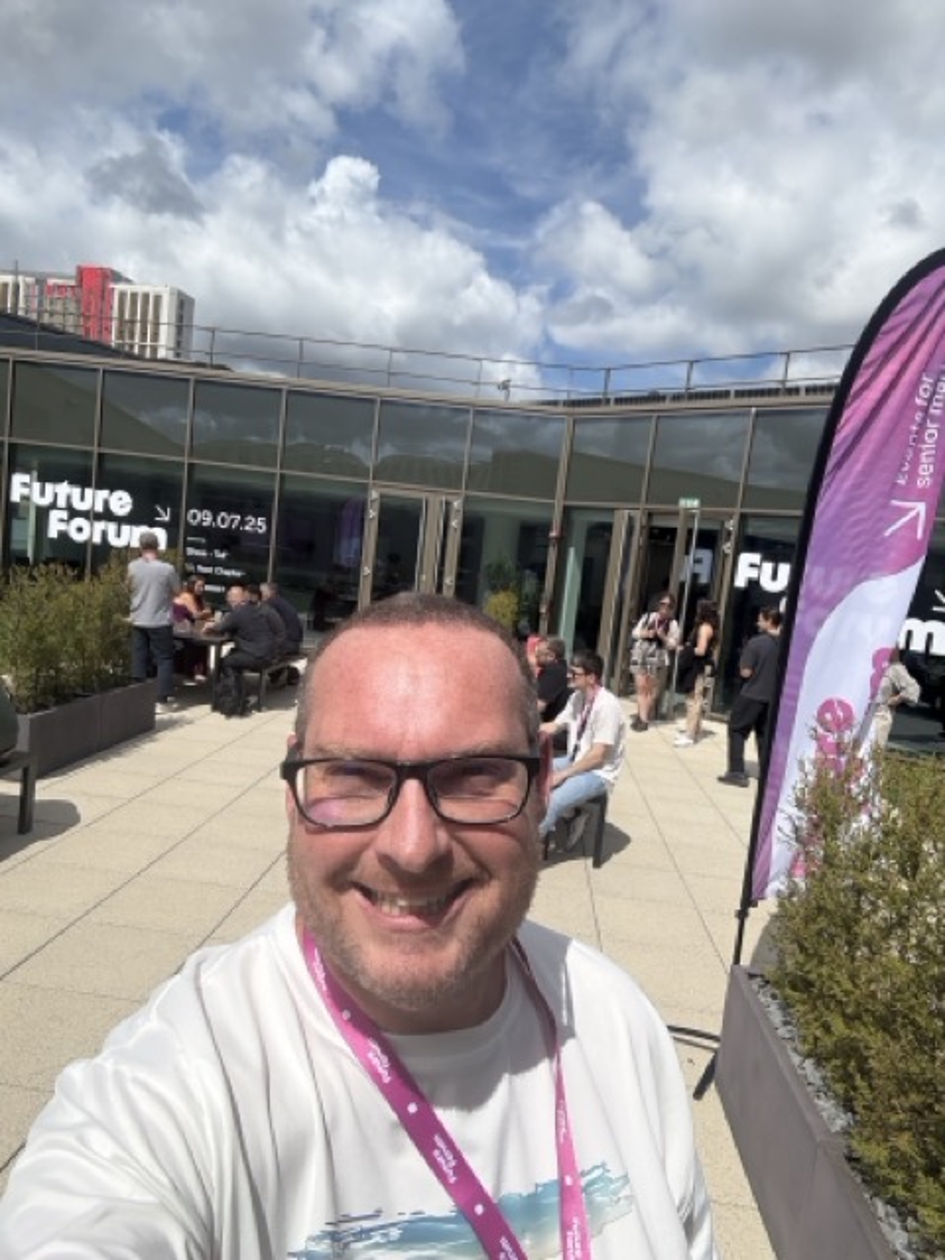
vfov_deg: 73.9
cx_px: 472
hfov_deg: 58.9
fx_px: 837
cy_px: 630
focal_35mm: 23
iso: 25
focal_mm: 2.69
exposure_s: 1/2342
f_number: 1.9
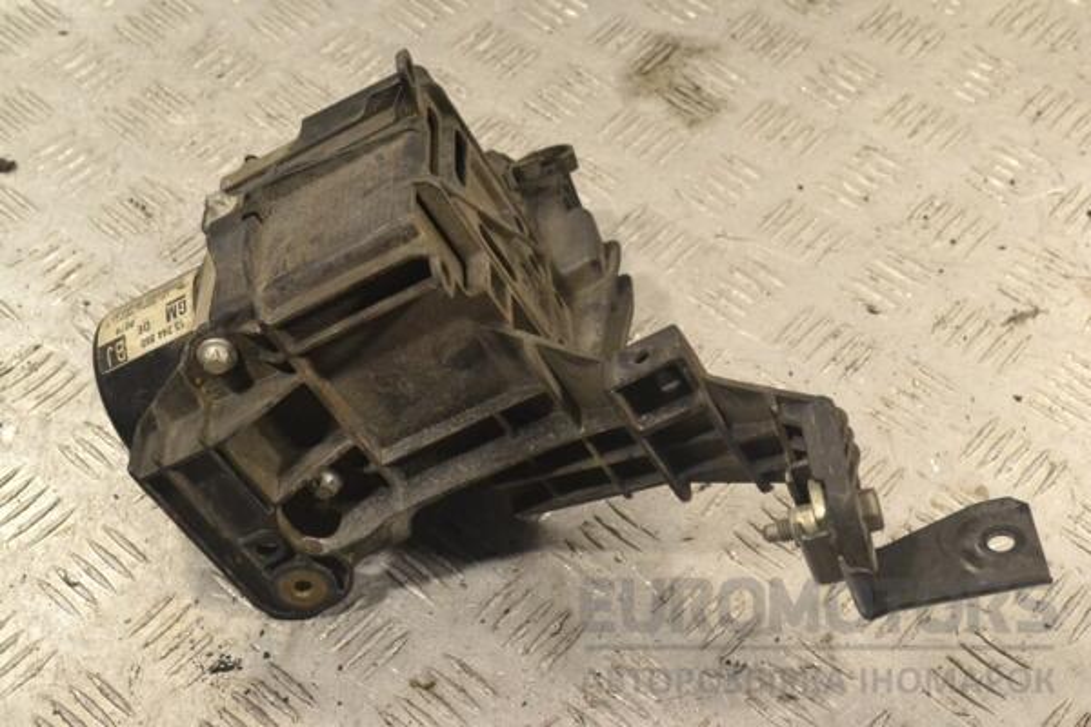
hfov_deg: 33.4
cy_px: 364
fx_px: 1818
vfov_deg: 22.6
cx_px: 546
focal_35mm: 60
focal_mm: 40
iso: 3200
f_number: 9
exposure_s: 1/320
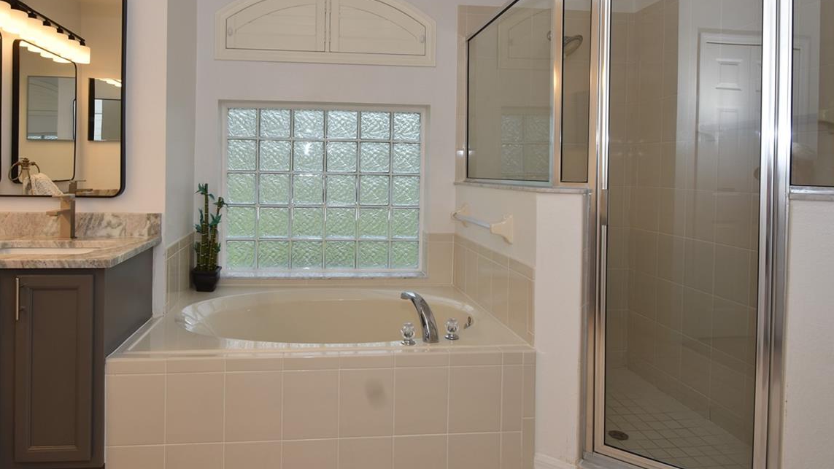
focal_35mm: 22
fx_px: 487
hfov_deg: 80.8
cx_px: 361
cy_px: 169
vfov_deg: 50.8
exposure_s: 1/125
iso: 140
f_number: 5.6
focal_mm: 10
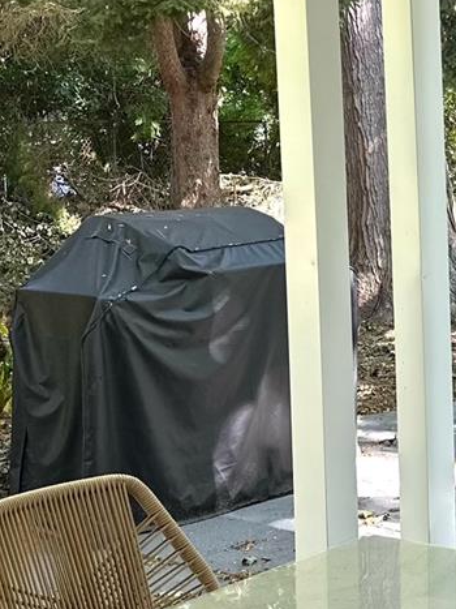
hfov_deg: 17.2
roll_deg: +0.5
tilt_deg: -5.1
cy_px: 239
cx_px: 644
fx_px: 1388
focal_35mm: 79
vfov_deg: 24.7
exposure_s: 1/121
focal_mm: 6.86
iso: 100
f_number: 1.78
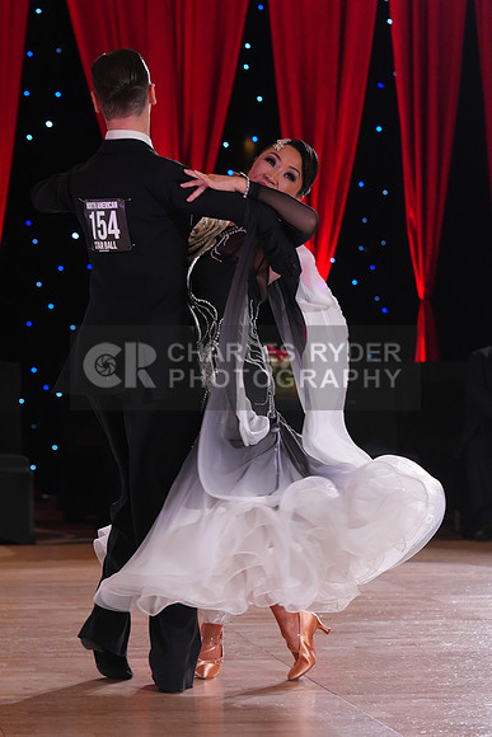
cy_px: 368
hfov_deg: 11.3
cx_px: 246
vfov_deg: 16.9
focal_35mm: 121
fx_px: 2479
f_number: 5
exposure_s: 1/250
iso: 3200
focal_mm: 121
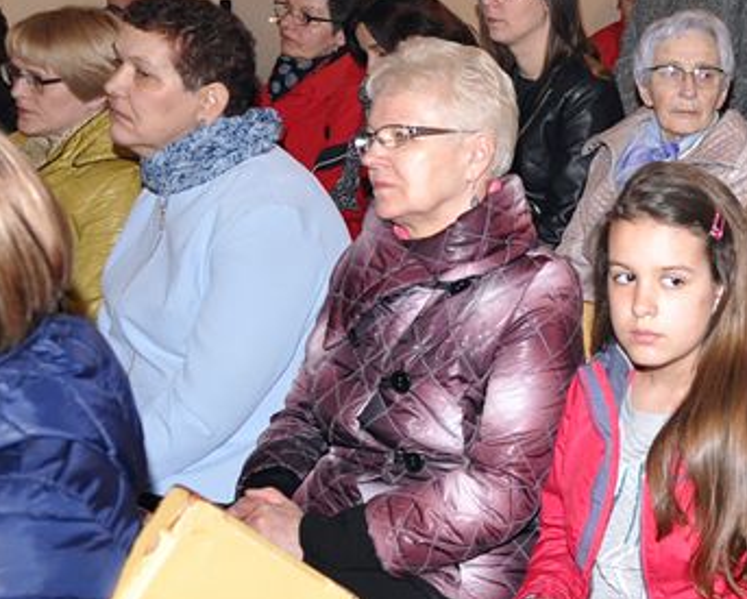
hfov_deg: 23.8
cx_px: 882
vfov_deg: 20.9
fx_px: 1619
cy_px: 219
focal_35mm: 73
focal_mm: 21
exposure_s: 1/60
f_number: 5.6
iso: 800
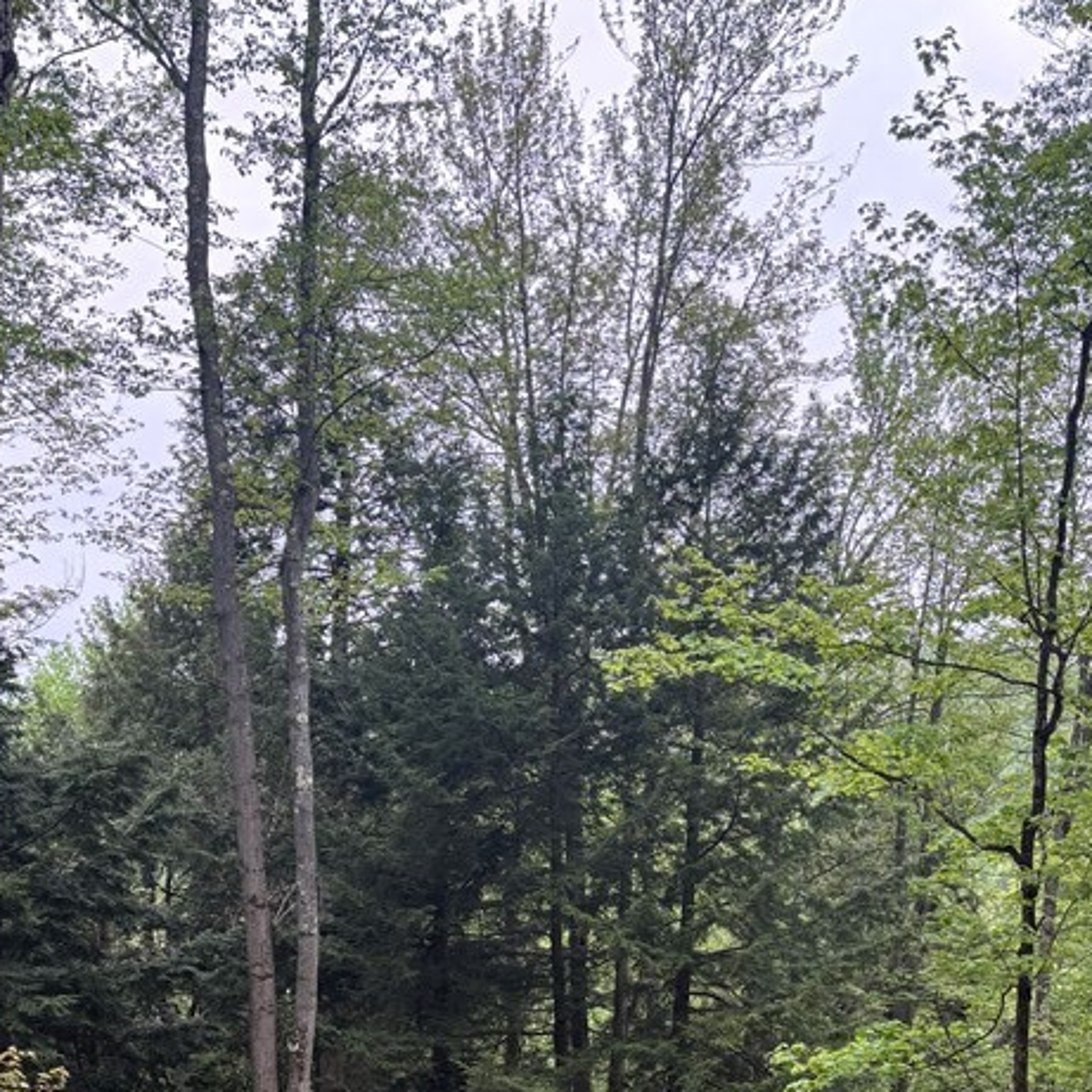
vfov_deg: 30.2
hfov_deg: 33.4
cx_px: 542
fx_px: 1820
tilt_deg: -10.4
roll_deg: -0.3
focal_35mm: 51
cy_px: 1182
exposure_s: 1/192
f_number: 1.6
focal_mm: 5.96
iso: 50
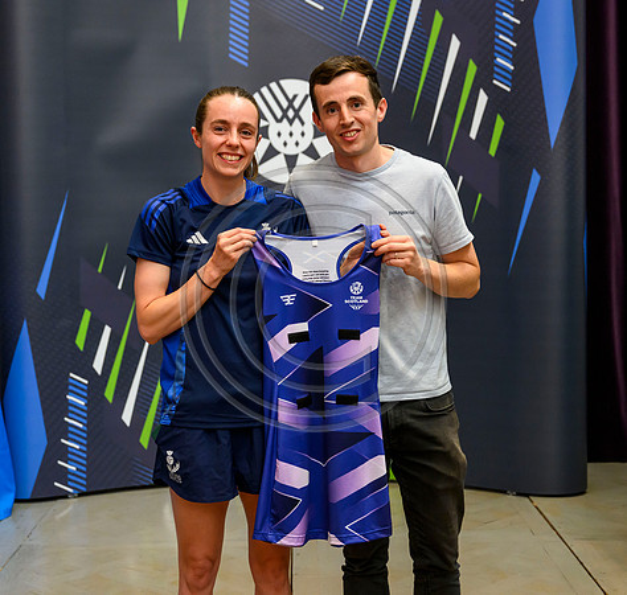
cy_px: 279
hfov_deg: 28.4
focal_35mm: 62
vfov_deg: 27.0
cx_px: 362
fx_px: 1239
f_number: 3.5
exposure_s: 1/250
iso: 4000
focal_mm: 47
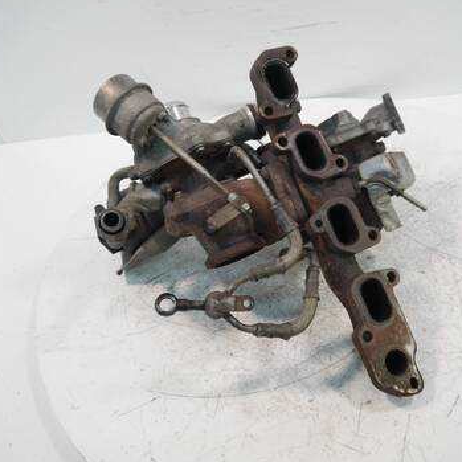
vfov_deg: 48.4
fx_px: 513
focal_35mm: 34
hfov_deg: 48.4
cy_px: 226
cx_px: 257
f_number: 3.5
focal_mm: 14
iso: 1000
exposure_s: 1/125
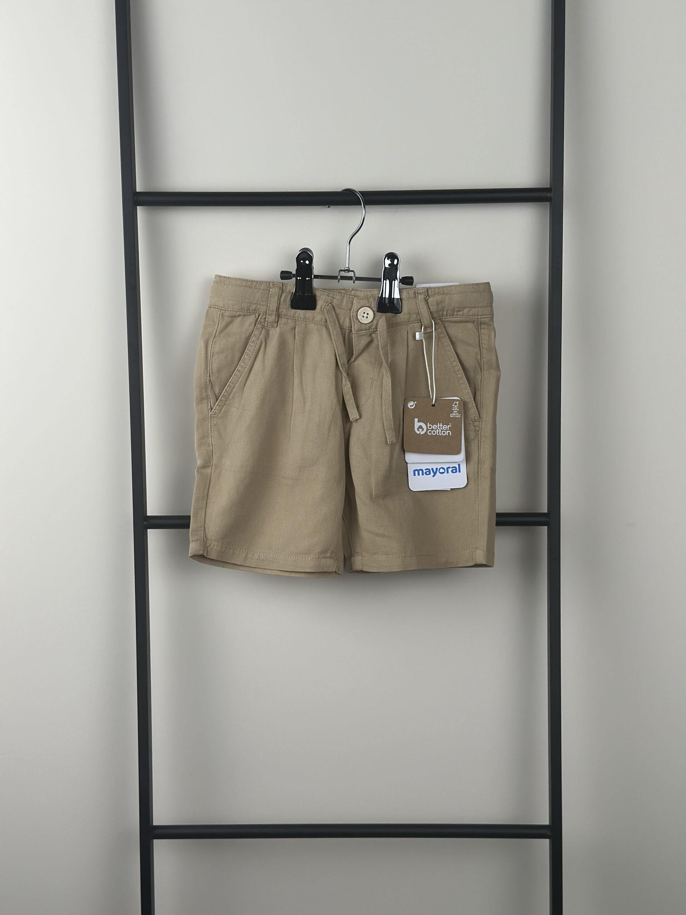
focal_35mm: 48
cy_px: 458
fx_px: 1268
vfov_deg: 39.7
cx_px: 343
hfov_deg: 30.3
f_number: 1.78
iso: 80
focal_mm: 6.86
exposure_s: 1/446
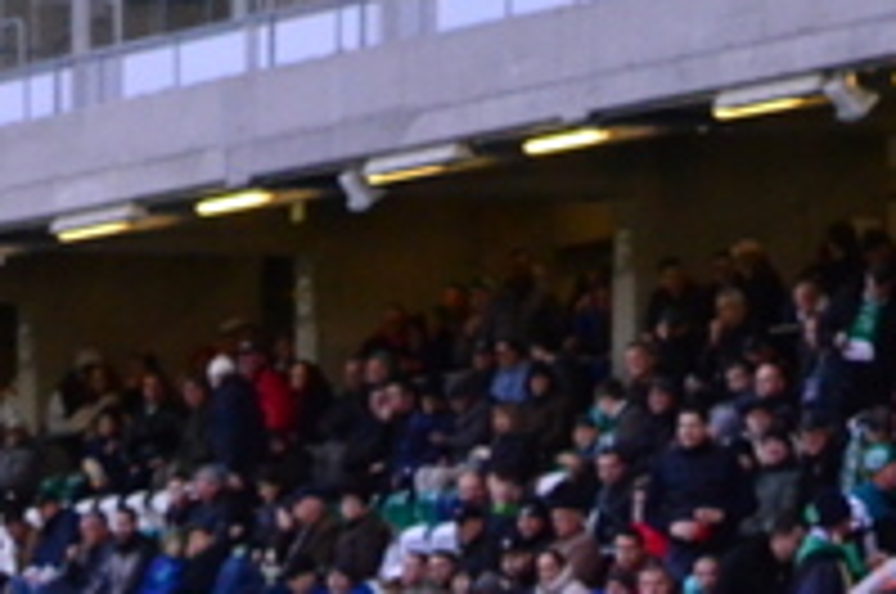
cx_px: 585
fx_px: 11803
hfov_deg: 4.3
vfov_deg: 2.9
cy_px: 1287
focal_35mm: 475
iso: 3200
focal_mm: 70
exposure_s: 1/640
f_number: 5.6
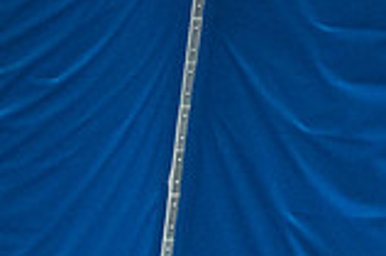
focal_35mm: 1631
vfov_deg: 0.8
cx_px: 275
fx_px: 17470
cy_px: 566
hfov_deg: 1.3
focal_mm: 200
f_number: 2.8
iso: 5600
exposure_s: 1/320
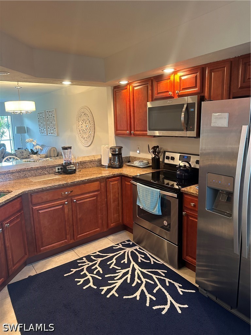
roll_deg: +1.9
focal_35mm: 24
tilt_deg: -11.3
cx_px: 126
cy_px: 168
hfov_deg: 56.8
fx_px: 232
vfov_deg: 71.6
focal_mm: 6.86
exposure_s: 1/60
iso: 250
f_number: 1.78
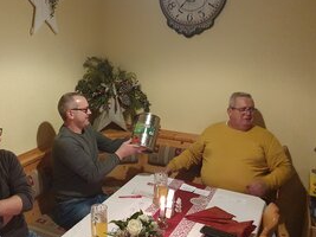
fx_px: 356
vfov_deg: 36.8
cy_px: 116
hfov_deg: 47.0
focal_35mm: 39
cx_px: 102
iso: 800
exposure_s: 1/50
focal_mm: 4.32
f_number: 1.5
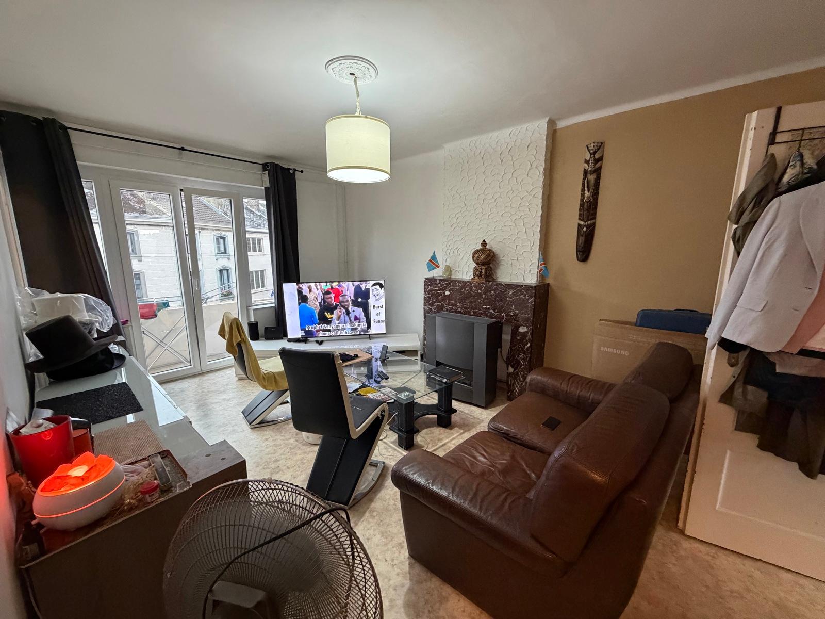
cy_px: 310
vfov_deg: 85.7
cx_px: 412
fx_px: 334
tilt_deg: -11.2
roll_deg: -0.6
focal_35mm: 14
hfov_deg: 102.1
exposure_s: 1/50
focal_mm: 2.22
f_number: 2.2
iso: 640
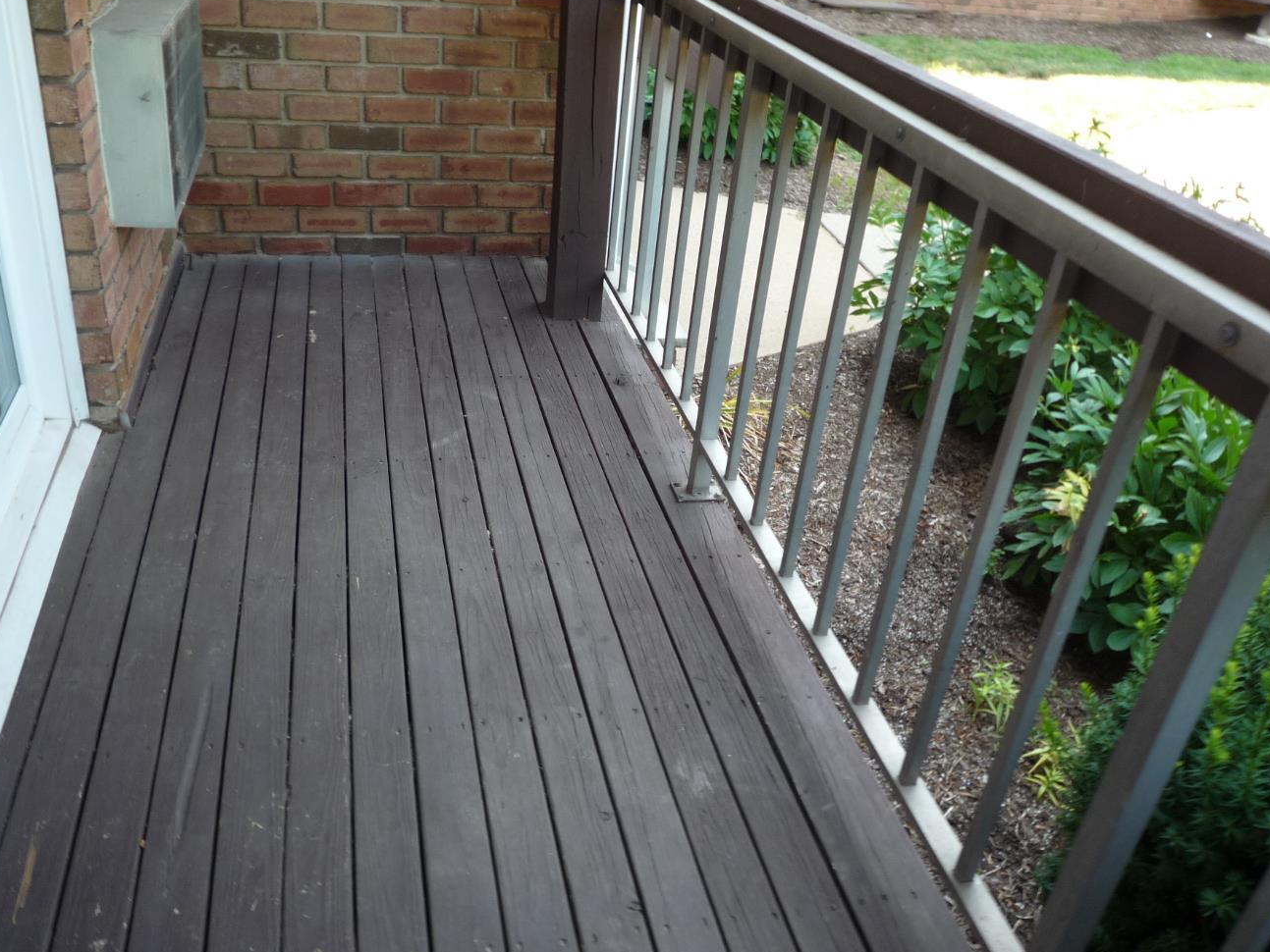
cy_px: 475
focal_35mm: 29
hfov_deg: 61.6
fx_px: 1064
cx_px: 597
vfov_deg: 48.2
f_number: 2.8
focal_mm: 4.4
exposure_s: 1/60
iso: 100
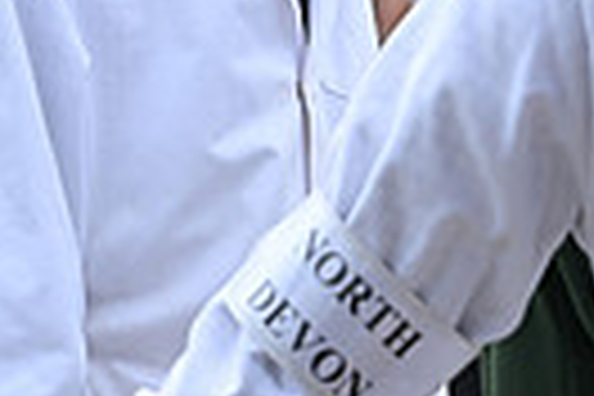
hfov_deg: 2.8
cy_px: -236
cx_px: 1152
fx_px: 11945
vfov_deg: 1.9
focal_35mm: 724
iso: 200
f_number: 4
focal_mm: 165
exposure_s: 1/1000
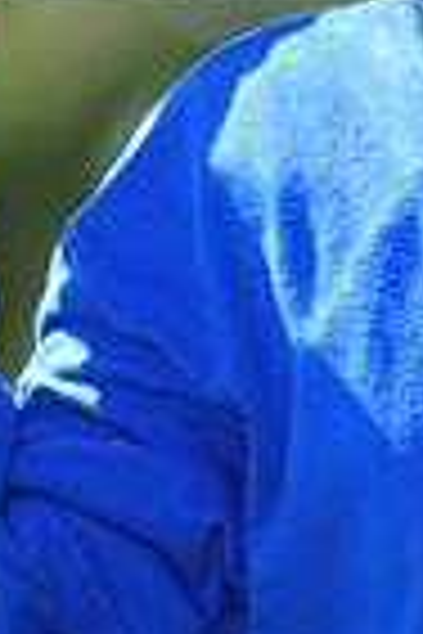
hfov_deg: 1.8
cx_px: 666
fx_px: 13447
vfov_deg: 2.7
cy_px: -198
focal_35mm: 763
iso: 200
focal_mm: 185
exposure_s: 1/500
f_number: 4.5
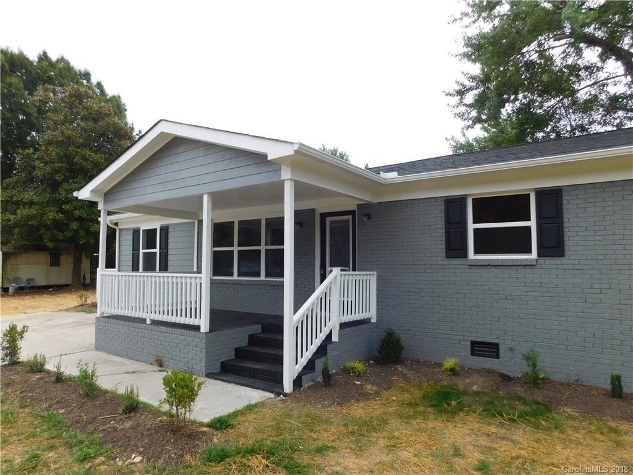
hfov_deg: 73.9
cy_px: 238
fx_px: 421
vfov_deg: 58.9
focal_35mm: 23
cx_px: 316
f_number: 3
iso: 125
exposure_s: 1/1250
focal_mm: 4
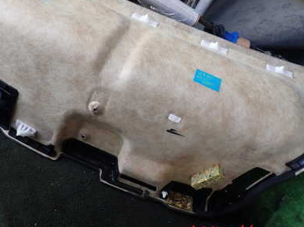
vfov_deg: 36.2
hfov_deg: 47.8
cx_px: 133
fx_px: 342
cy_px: 66
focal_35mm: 39
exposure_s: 1/100
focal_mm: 4.5
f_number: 2
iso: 100
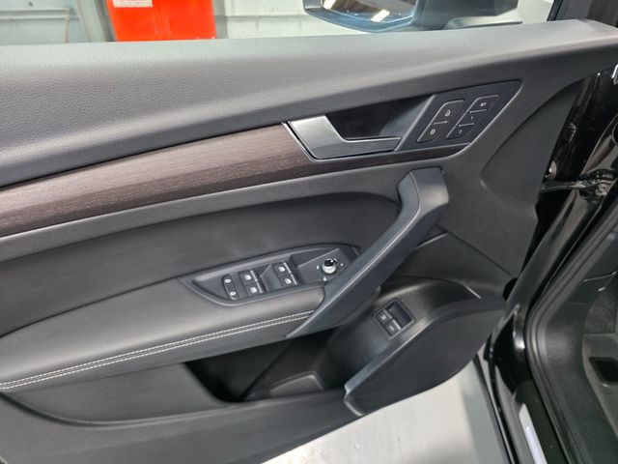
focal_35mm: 23
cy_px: 232
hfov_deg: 73.9
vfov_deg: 58.9
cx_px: 309
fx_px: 411
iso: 800
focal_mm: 6.3
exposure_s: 1/120
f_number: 1.7
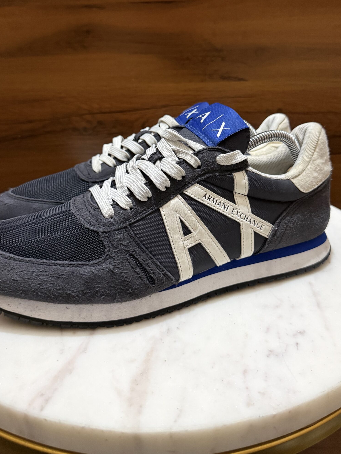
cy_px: 167
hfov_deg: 45.4
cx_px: 185
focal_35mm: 31
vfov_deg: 57.5
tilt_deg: -16.3
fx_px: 407
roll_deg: +1.0
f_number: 1.78
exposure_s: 1/50
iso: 500
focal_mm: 6.76
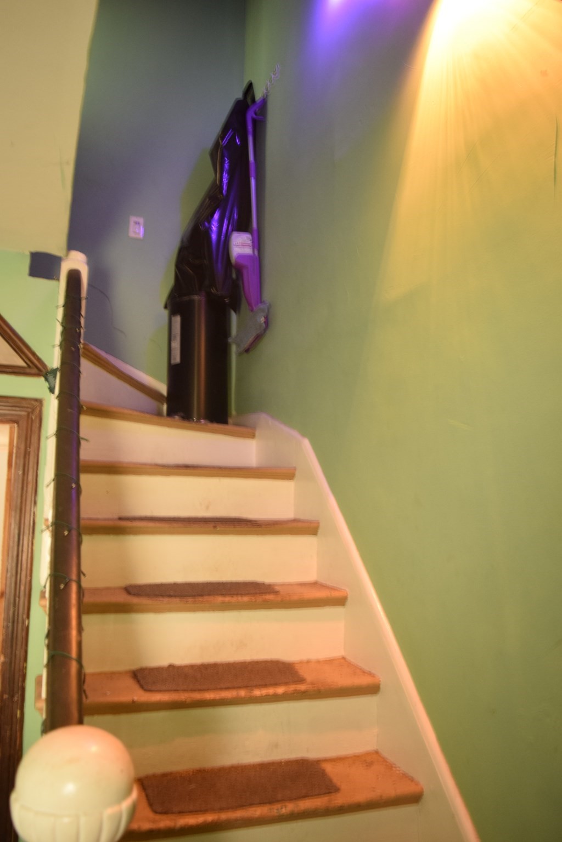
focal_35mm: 27
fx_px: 632
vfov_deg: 67.4
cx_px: 281
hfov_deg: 47.9
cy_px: 421
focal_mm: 18
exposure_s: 1/4
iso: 800
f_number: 3.5
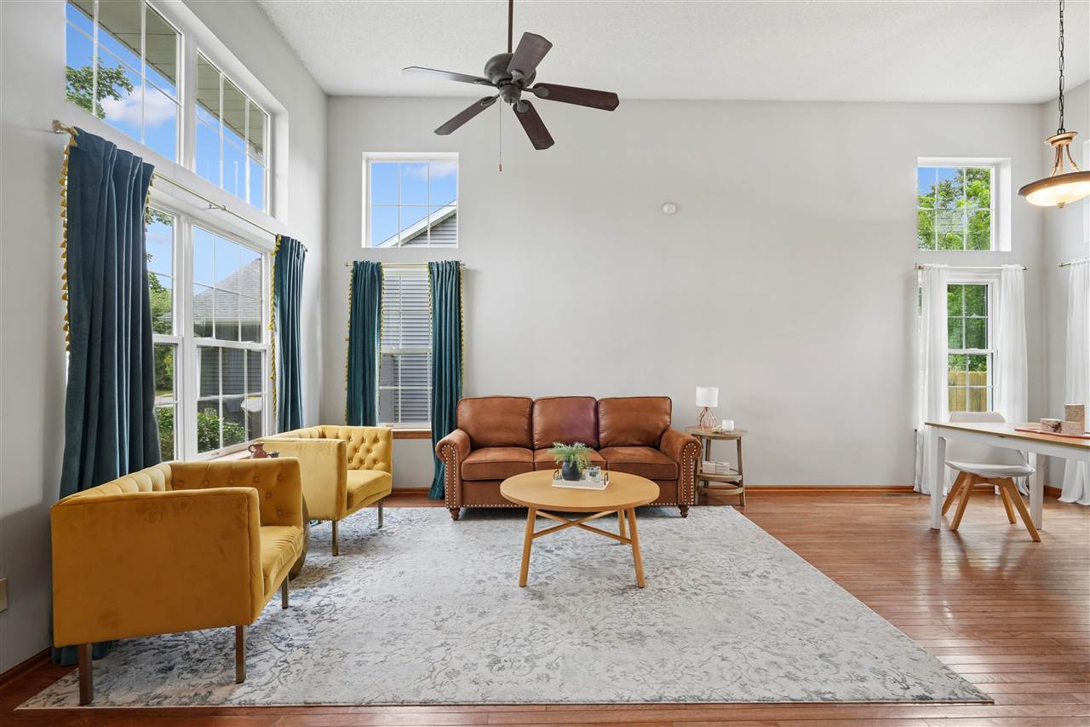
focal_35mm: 16
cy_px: 364
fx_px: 484
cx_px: 545
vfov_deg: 73.7
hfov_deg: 96.7
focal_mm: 16
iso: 400
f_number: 10
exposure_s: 1/10
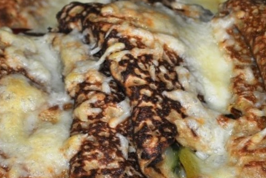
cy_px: 34
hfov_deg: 10.4
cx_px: 67
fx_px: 1465
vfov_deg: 6.9
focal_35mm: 198
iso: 200
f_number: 5.6
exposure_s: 1/60
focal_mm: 55
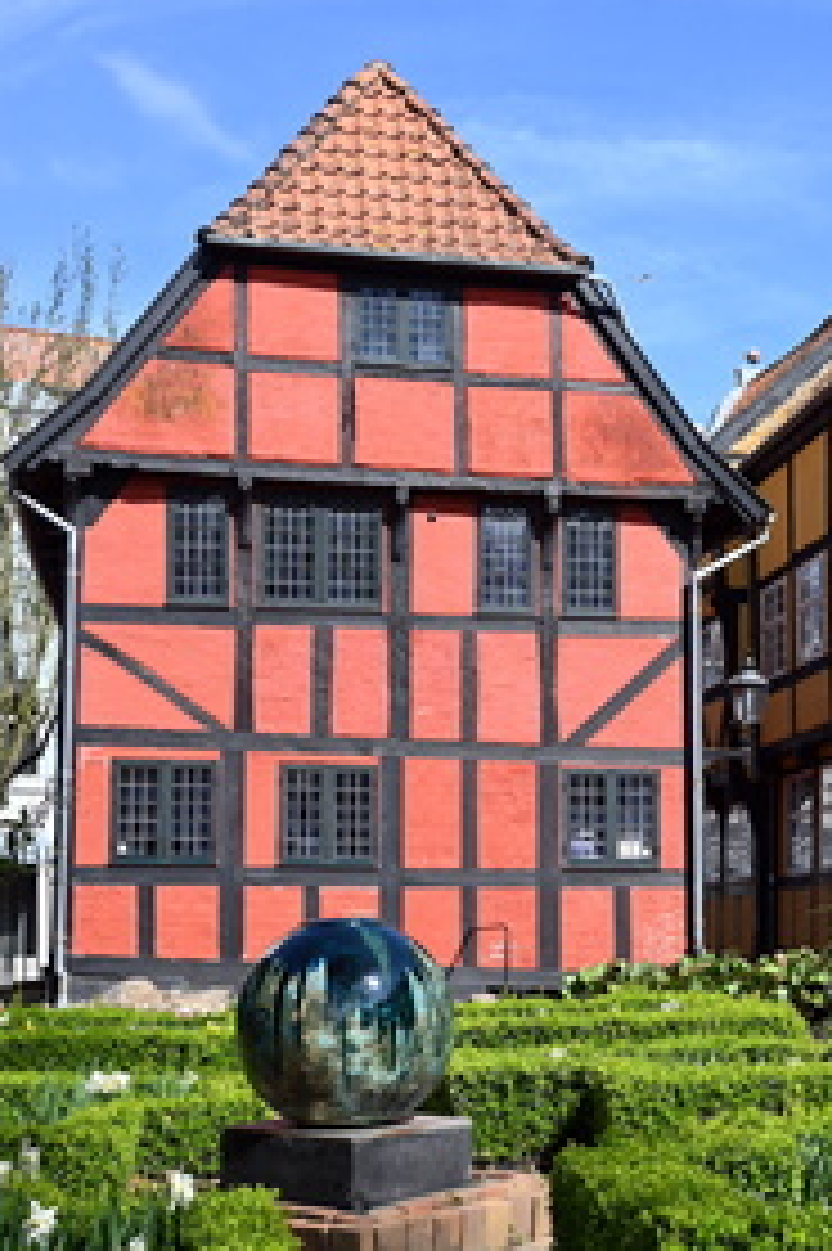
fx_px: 1726
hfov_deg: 26.8
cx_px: 596
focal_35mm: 50
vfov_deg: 39.5
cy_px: 788
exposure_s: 1/320
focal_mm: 23
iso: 100
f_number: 6.3
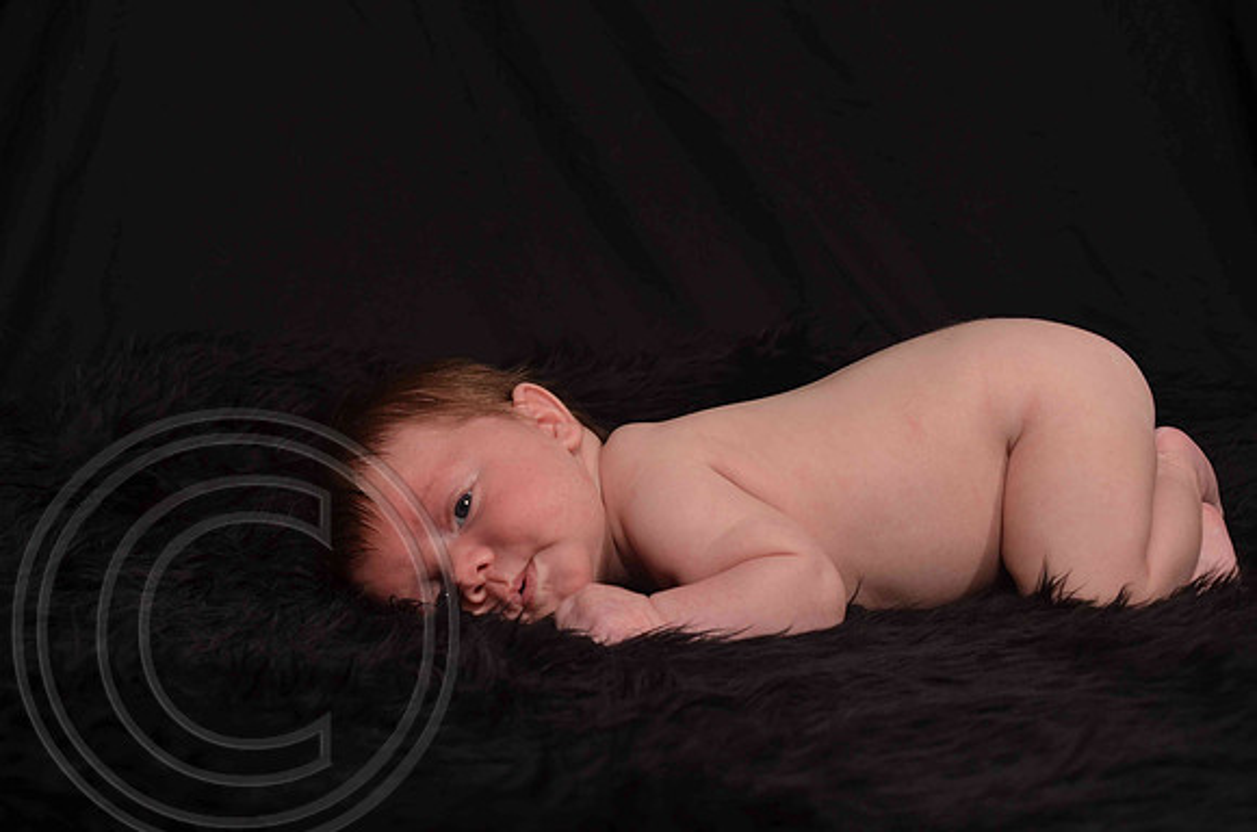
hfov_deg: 23.4
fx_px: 3031
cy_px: 416
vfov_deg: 15.6
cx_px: 628
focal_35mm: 87
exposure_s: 1/60
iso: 200
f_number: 9
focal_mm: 58
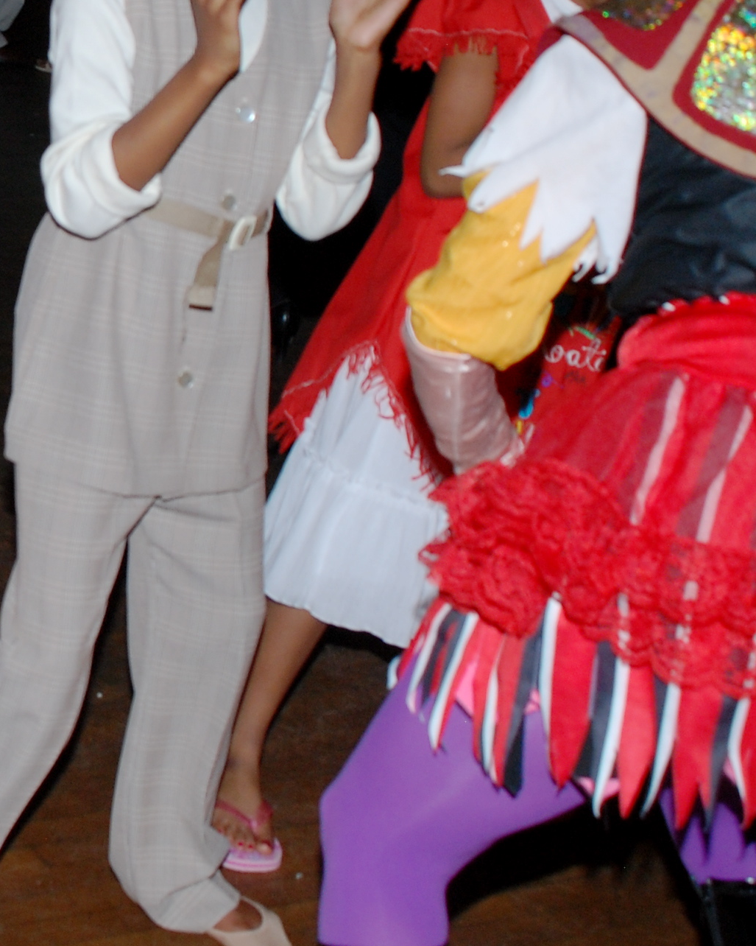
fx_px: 2378
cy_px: 224
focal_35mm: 85
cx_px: -166
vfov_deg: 22.3
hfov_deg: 17.2
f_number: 4
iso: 200
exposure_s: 1/60
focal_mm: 20
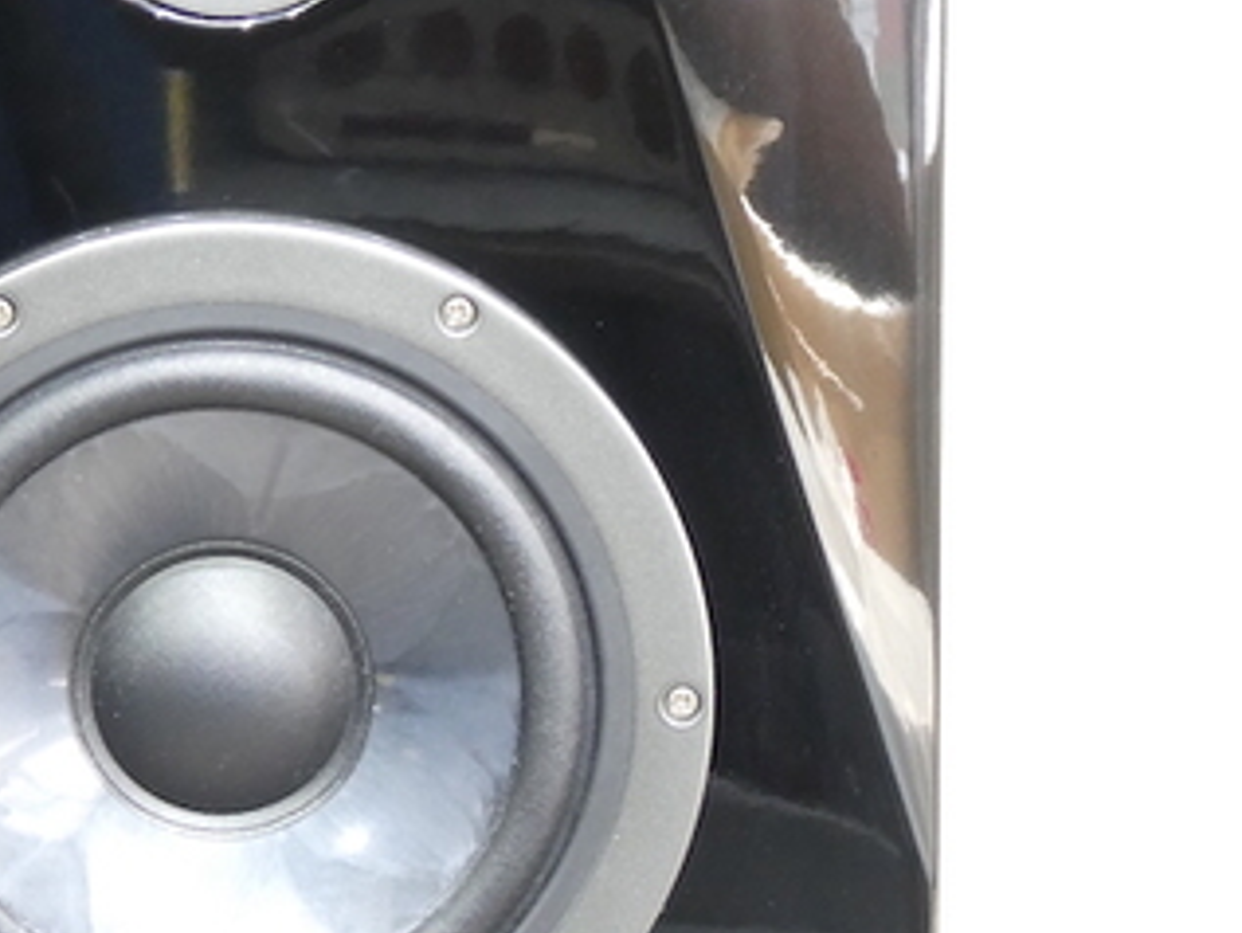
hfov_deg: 6.1
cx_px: -549
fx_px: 11522
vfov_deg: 4.6
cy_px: 608
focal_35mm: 321
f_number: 5.1
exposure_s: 1/1.3
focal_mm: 19
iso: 200
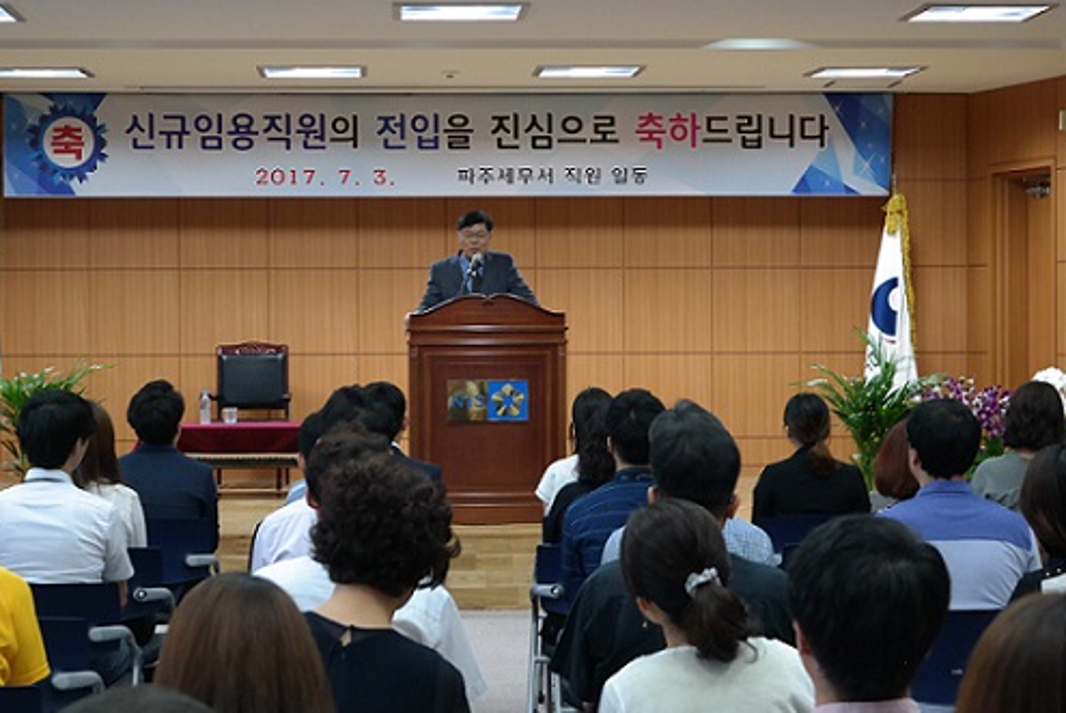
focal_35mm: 82
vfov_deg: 16.7
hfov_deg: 24.7
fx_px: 2430
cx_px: 502
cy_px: 338
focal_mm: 38
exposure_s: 1/60
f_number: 5
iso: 1600
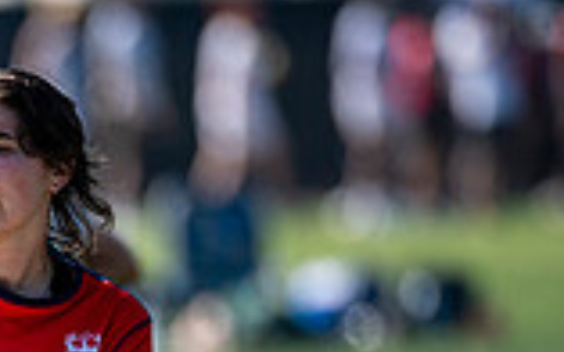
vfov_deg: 0.9
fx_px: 21788
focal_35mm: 1418
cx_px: -226
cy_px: 581
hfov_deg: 1.5
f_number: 3.2
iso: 160
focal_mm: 300
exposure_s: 1/1600
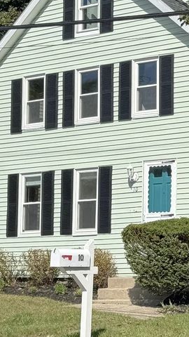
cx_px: 291
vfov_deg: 21.4
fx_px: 891
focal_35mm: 100
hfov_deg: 11.6
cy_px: 159
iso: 80
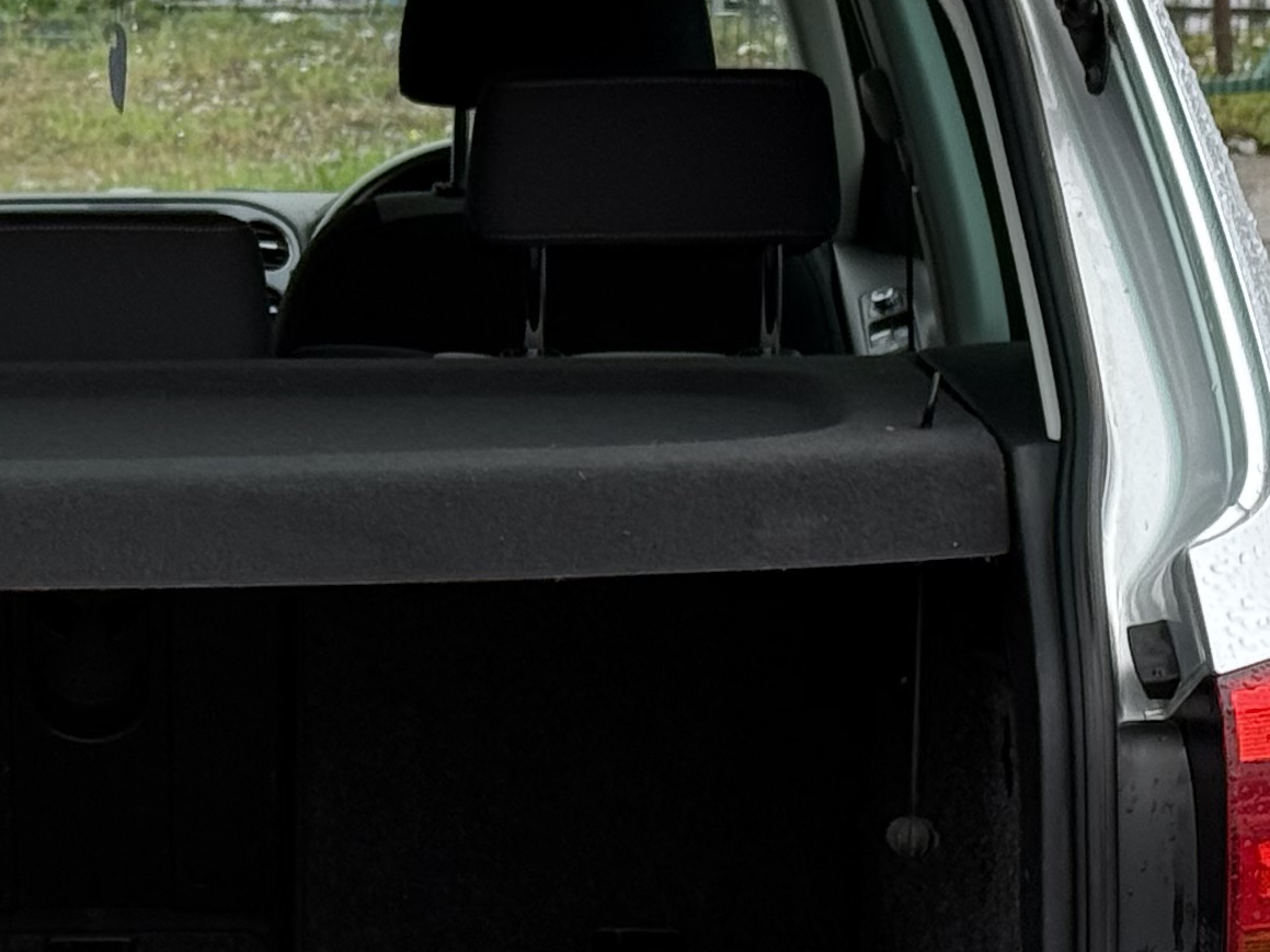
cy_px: 471
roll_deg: -0.5
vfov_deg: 8.9
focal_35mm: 167
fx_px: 6126
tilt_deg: -7.9
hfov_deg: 11.7
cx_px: 34
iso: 64
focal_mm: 6.76
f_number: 1.78
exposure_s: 1/611
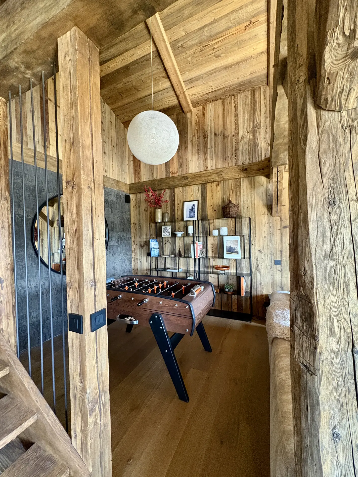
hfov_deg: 85.7
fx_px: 193
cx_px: 179
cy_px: 238
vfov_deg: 102.1
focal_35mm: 14
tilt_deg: -0.4
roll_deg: +1.1
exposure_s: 1/60
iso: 640
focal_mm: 2.22
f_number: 2.2
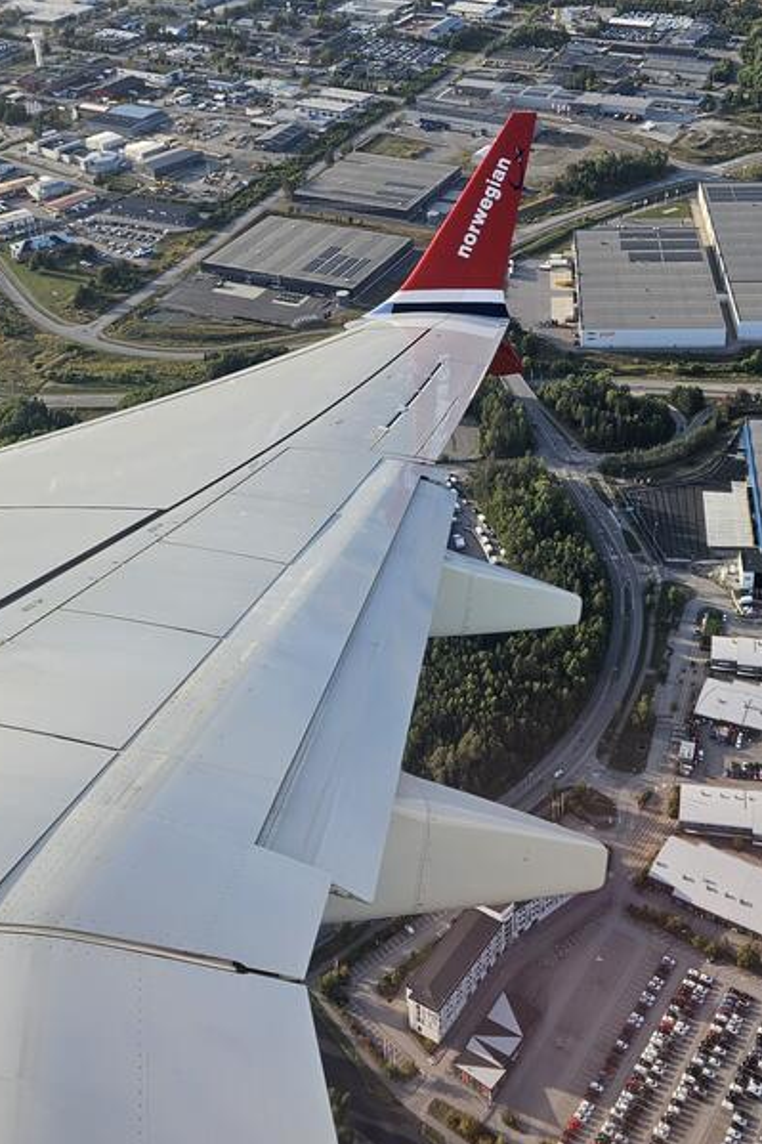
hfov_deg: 29.1
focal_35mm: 46
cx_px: 493
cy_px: 365
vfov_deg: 42.1
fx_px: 1461
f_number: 1.8
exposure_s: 1/437
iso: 25
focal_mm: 5.4
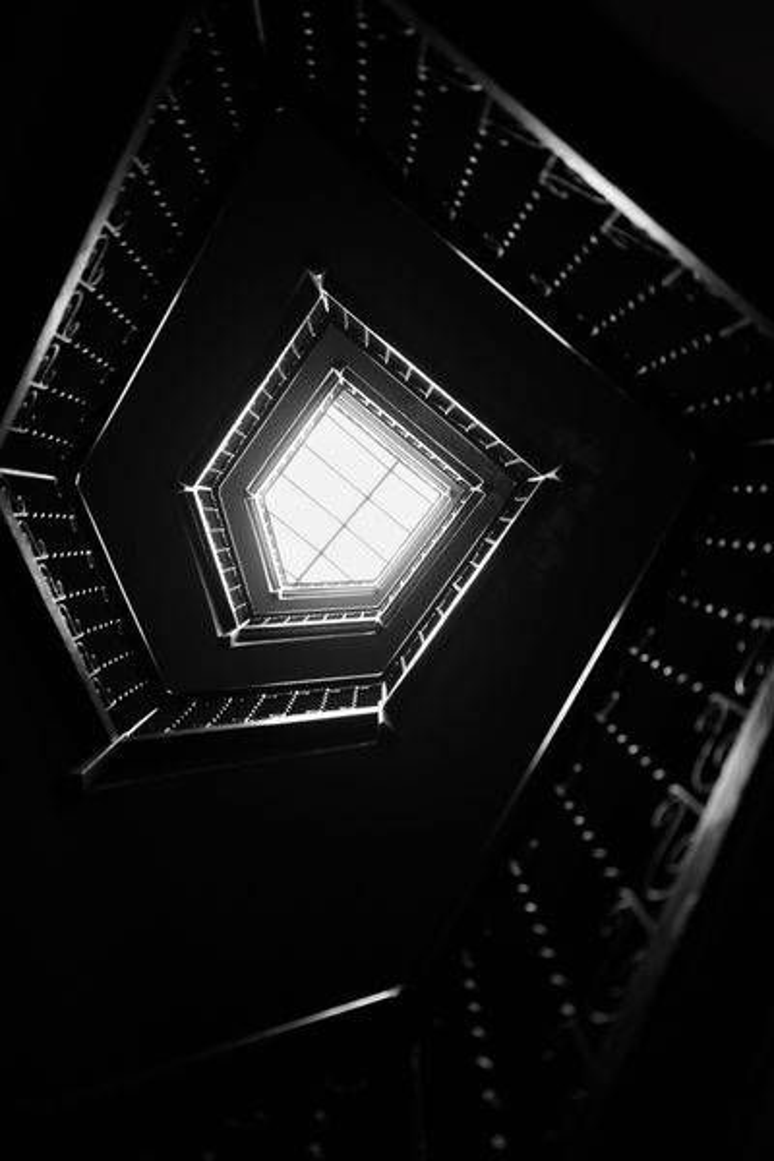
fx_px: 1129
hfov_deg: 37.9
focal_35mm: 35
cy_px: 580
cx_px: 387
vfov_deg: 54.4
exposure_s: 1/125
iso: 400
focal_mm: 35
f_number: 1.8
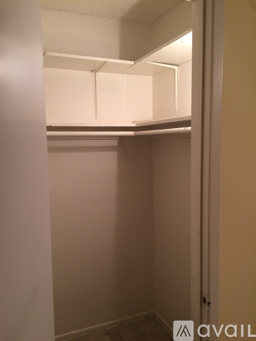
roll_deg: +2.7
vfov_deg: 61.7
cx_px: 128
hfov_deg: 48.2
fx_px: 286
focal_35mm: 29
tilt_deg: -5.7
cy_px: 170
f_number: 2.2
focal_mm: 4.15
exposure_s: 1/30
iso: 80
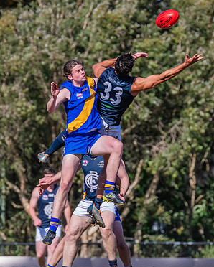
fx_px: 5743
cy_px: 141
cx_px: 105
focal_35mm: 726
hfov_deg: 2.1
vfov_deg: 2.7
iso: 800
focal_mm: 420
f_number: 7.1
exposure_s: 1/2000
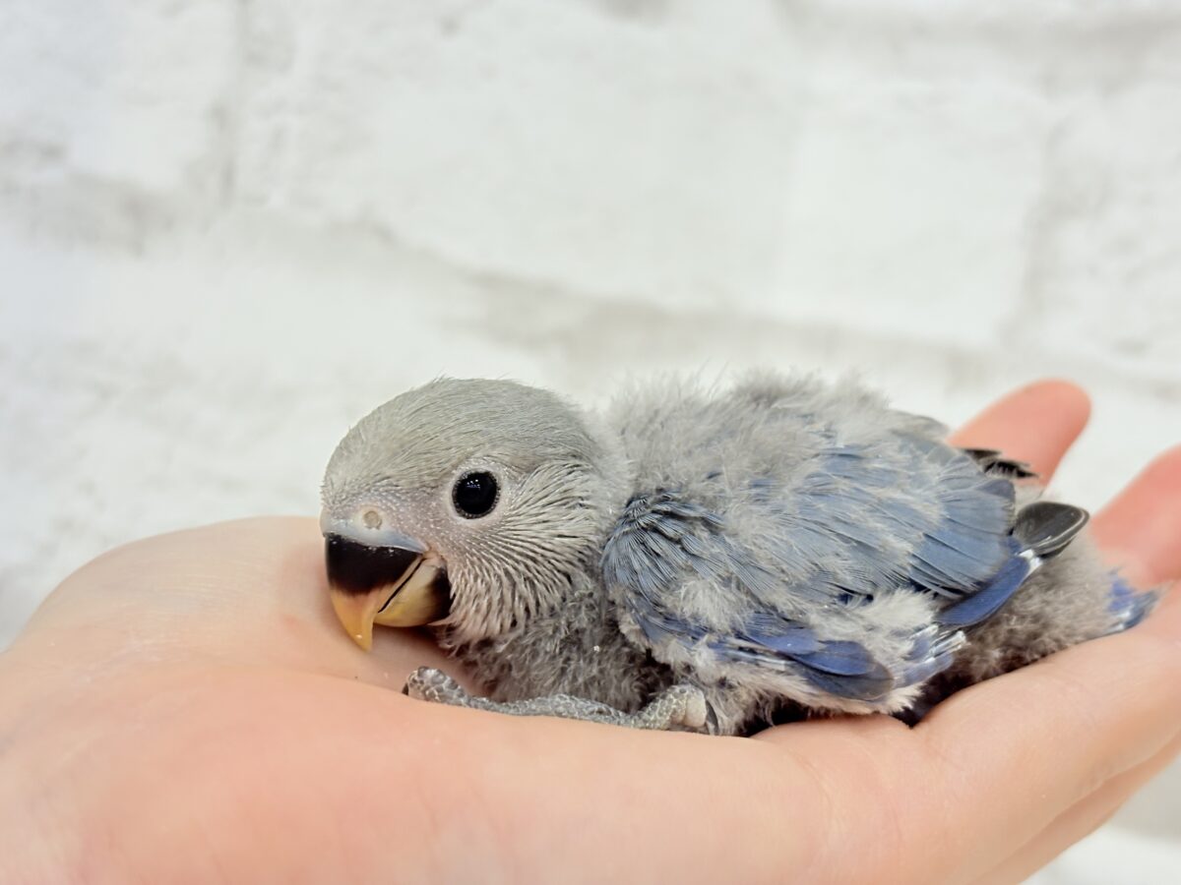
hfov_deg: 36.8
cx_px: 590
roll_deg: -9.0
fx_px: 1774
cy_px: 442
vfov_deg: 28.0
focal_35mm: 52
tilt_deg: -2.0
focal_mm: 5.96
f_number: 1.6
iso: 80
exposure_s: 1/100
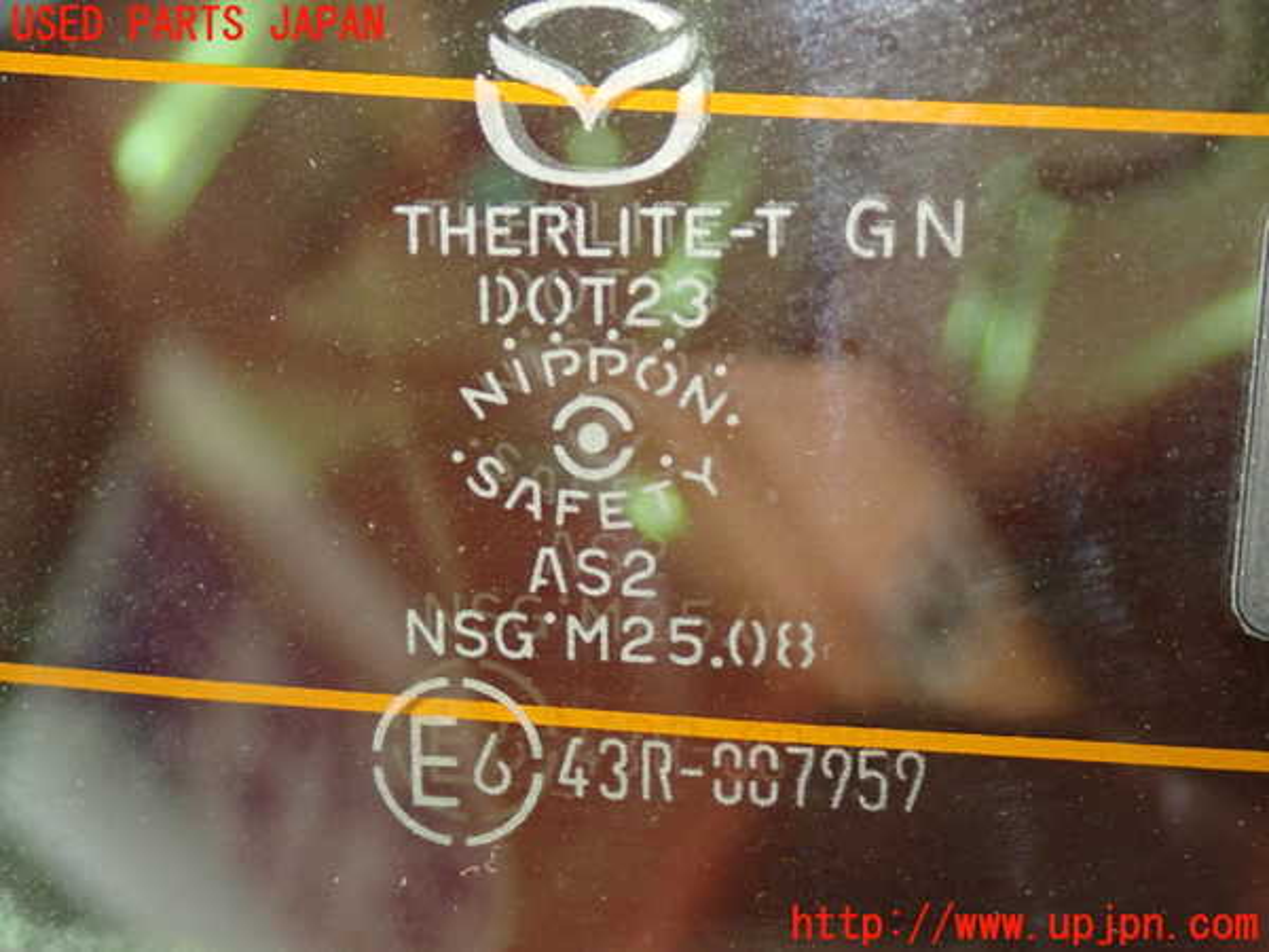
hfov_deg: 29.0
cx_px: 634
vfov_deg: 21.9
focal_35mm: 67
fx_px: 2456
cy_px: 476
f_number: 3.8
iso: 800
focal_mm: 11.88
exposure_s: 1/20
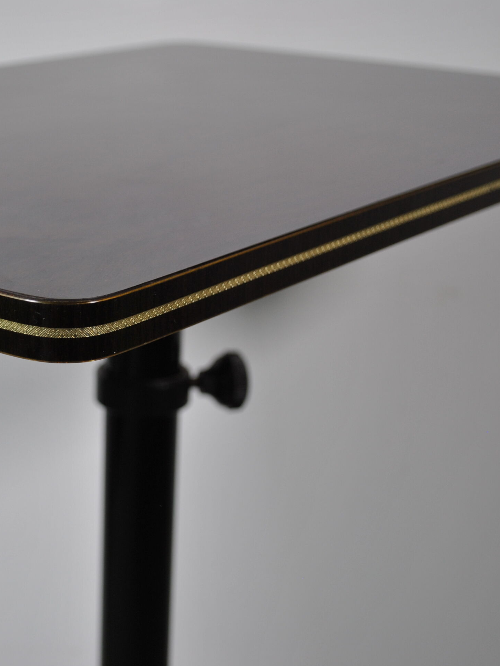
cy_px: 333
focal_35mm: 76
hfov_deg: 19.2
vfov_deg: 25.8
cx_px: 65
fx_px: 1458
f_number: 5
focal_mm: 35
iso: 200
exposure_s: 1/100
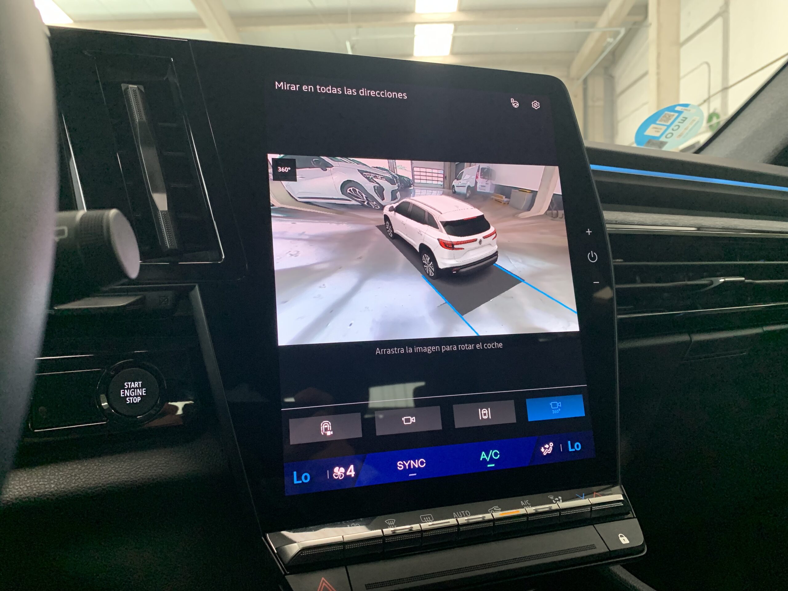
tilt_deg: -2.2
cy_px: 296
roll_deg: +0.1
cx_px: 394
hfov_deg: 67.3
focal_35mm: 26
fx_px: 592
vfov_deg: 53.1
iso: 250
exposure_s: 1/55
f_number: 1.8
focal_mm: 4.25
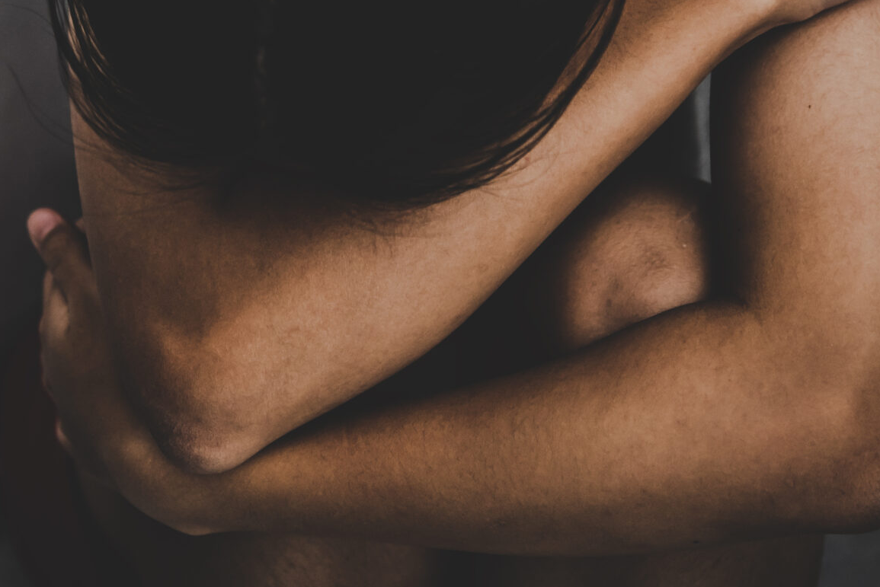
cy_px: 43
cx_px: 291
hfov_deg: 15.4
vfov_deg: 10.3
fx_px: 3252
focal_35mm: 133
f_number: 2.8
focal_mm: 60
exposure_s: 1/125
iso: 400
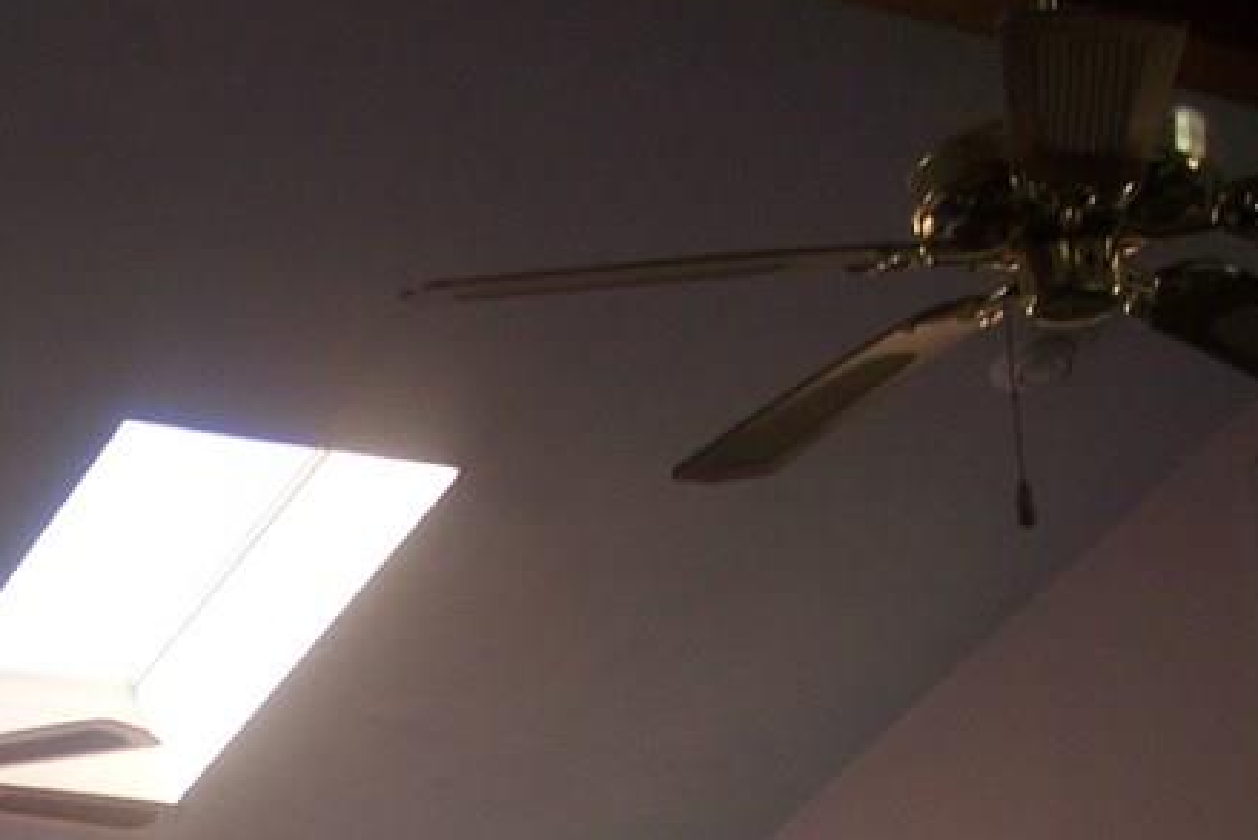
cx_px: -97
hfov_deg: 21.1
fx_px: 3216
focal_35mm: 92
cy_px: 1026
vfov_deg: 14.4
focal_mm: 8
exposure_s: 1/90
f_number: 2.8
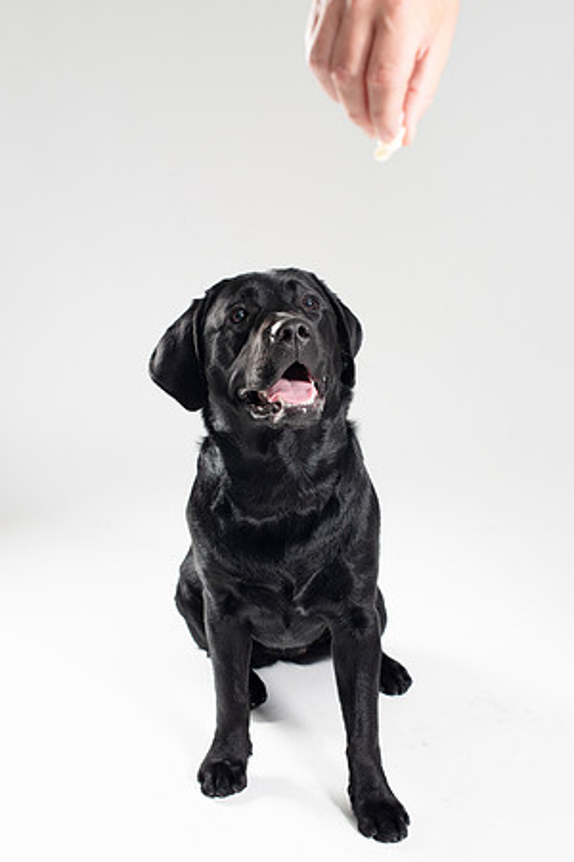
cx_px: 287
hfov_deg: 27.0
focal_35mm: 50
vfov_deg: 39.6
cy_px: 431
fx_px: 1196
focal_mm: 50
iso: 250
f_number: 6.3
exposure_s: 1/200
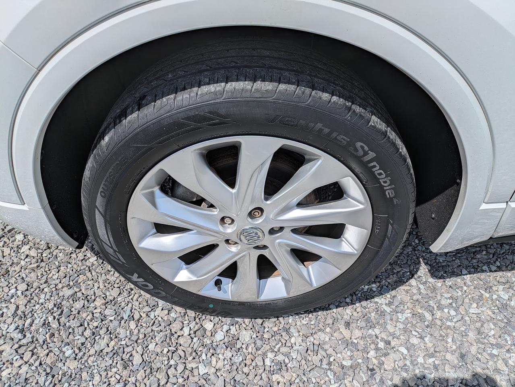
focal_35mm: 25
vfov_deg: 54.9
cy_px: 194
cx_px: 258
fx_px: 372
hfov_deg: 69.4
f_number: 1.89
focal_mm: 5.43
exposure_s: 1/4739
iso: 47
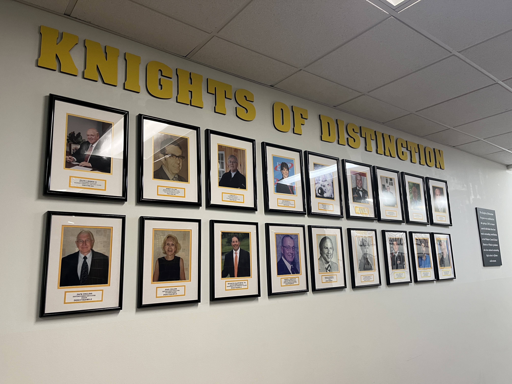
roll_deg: +2.3
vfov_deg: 53.1
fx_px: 385
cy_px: 192
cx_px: 256
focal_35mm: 26
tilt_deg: +10.2
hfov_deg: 67.3
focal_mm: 5.1
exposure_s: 1/89
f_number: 1.6
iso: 125
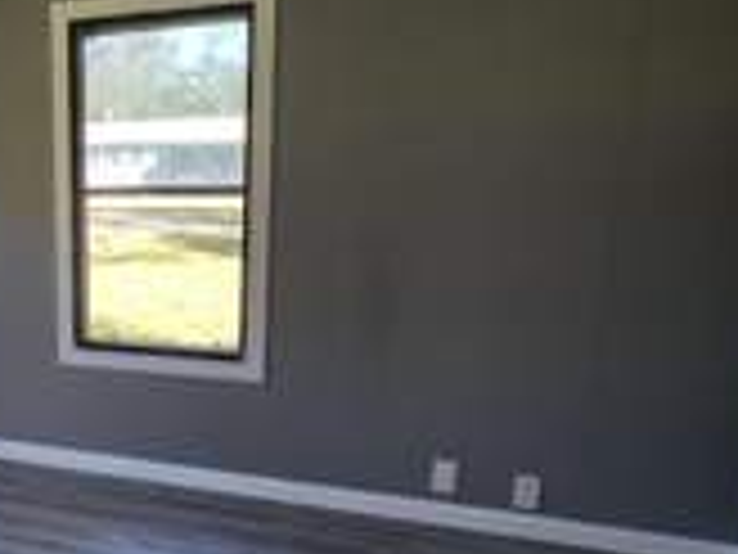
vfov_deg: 37.3
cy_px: 376
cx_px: 76
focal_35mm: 38
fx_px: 810
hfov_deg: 44.6
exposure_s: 1/120
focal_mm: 2.2
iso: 125
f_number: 1.9
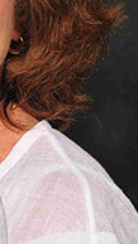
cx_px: -82
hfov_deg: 2.7
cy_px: 46
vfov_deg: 4.7
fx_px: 2955
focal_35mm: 455
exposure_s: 1/125
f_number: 5.6
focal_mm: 105
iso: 200
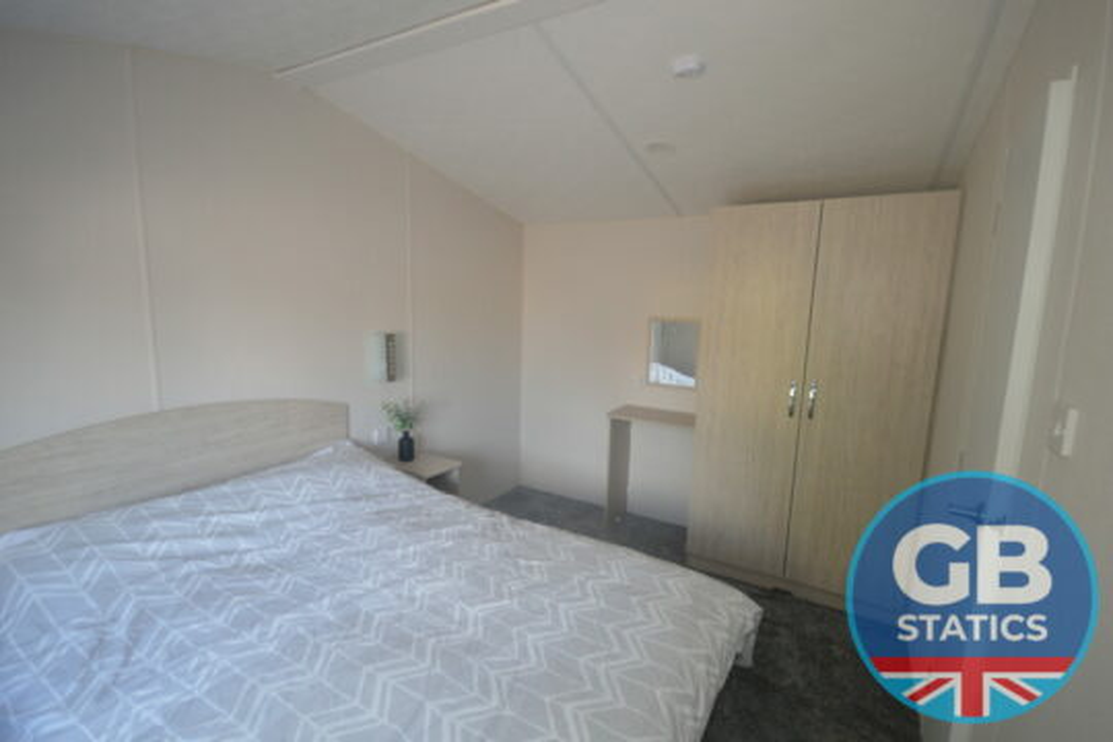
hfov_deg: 95.0
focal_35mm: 16
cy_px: 371
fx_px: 510
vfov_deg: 72.1
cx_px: 556
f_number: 4.2
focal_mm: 11
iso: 500
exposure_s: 1/60
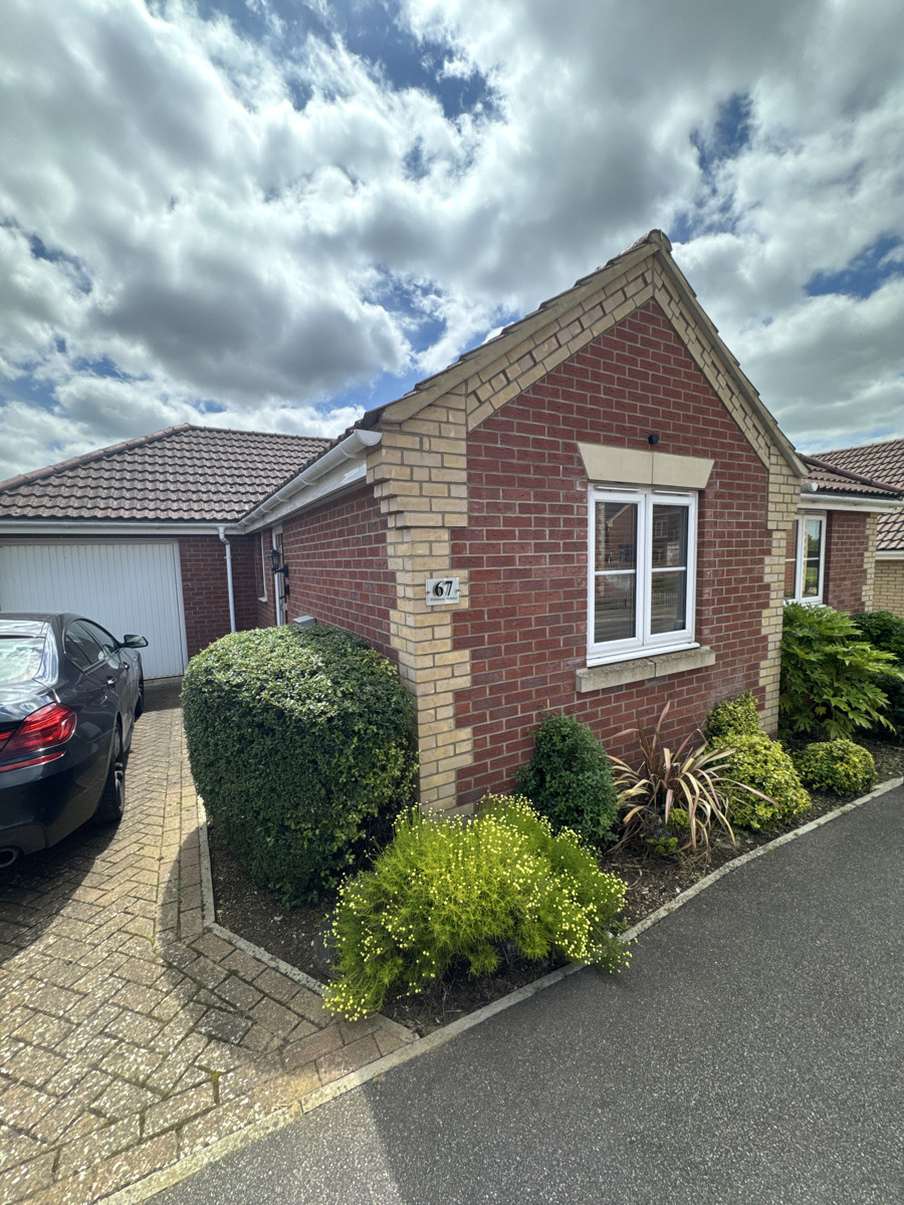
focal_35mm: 14
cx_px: 452
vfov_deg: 102.1
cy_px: 602
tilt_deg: -6.5
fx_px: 487
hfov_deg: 85.7
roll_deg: +2.2
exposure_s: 1/821
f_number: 2.2
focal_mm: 2.22
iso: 40
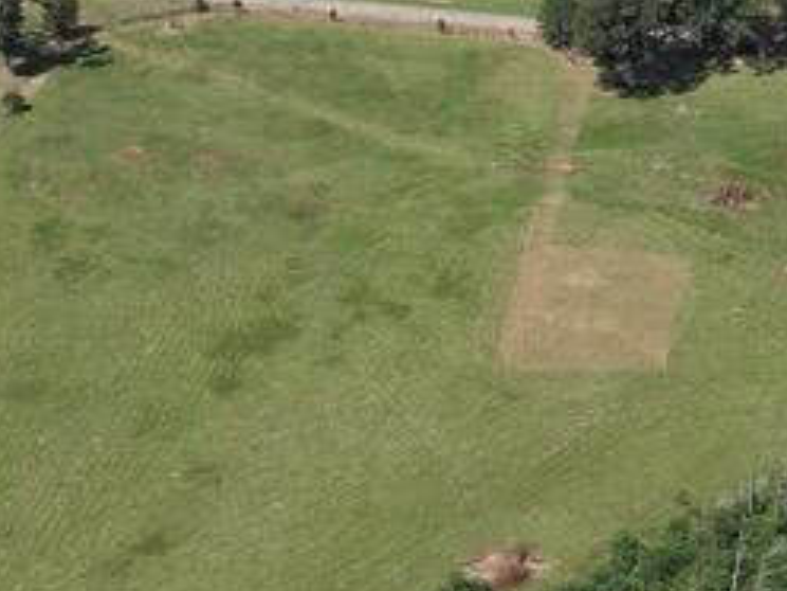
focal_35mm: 124
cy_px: 759
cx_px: 543
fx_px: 2819
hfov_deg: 15.8
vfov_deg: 11.6
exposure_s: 1/3000
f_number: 1.8
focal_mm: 8.7
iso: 100
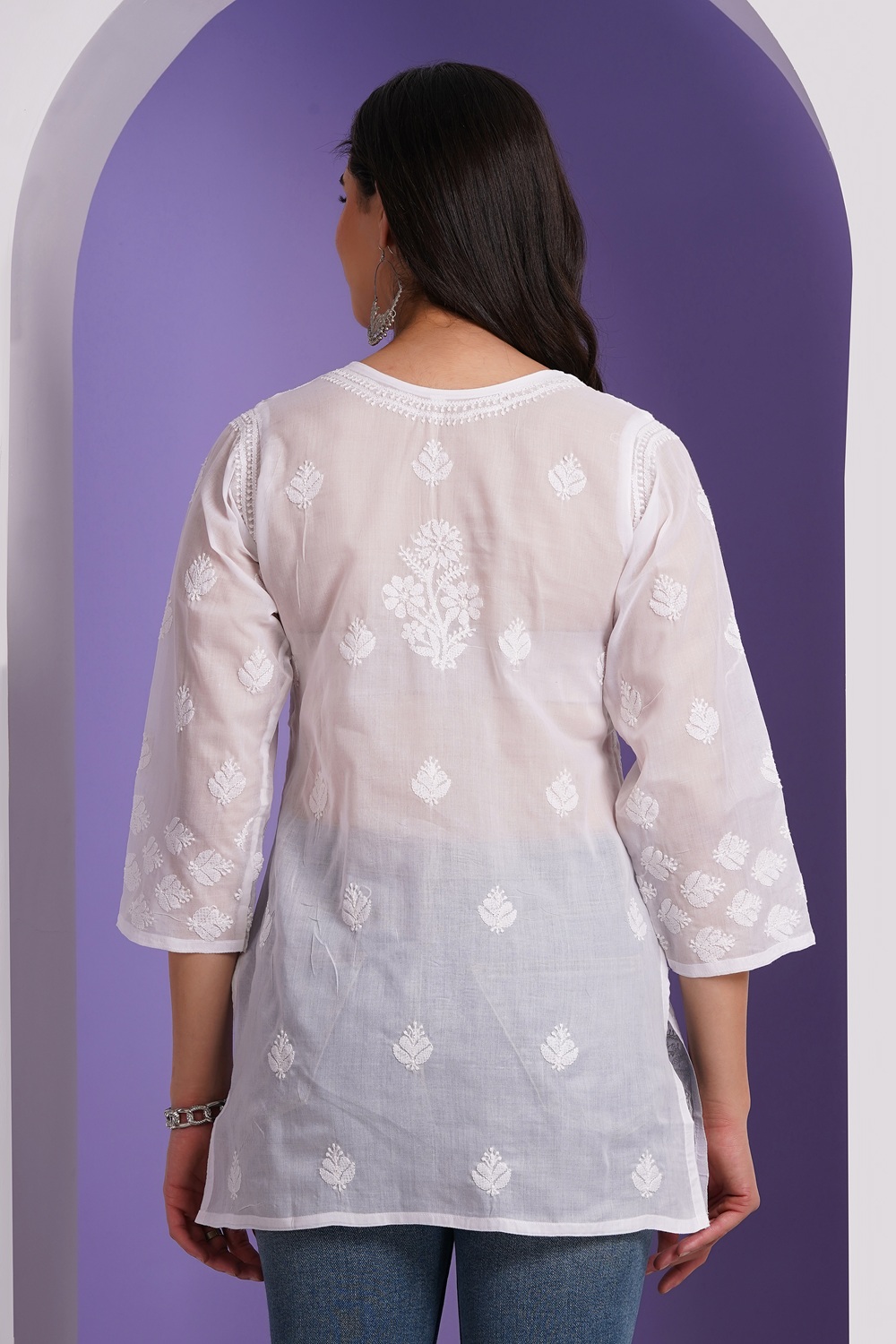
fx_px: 4554
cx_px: 448
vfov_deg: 16.8
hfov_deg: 11.2
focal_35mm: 122
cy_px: 672
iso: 250
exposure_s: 1/125
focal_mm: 122
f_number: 11
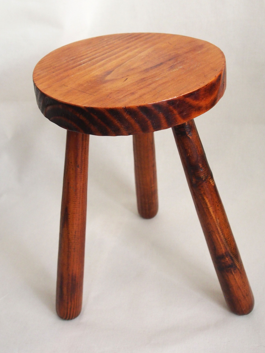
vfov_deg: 42.0
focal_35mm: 45
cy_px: 161
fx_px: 459
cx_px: 133
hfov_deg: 32.2
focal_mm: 19
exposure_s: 1/40
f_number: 4.4
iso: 1600
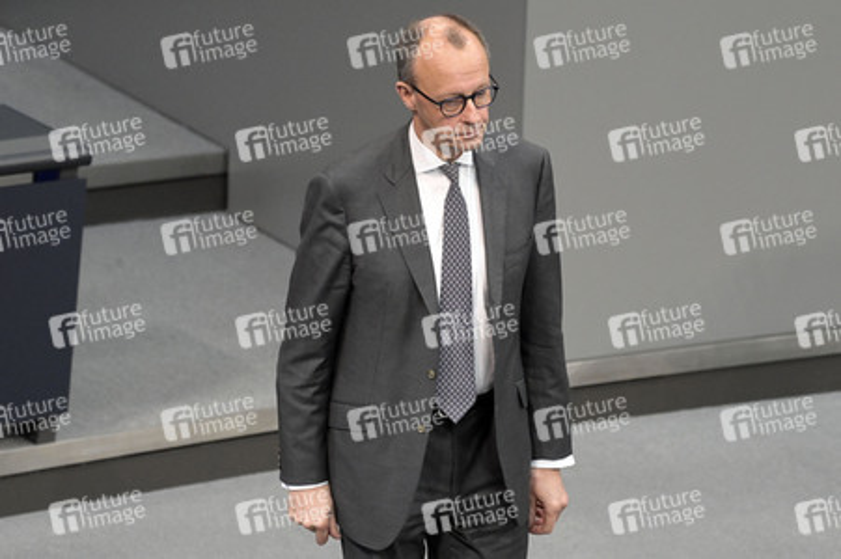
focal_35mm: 260
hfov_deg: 7.9
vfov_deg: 5.3
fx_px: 6069
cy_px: 280
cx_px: 420
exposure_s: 1/400
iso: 12800
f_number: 5.6
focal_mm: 260
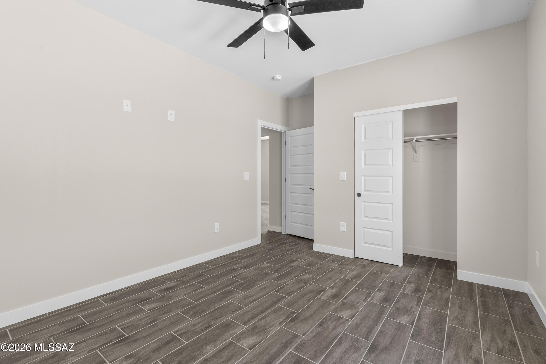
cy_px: 182
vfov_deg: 73.8
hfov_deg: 96.7
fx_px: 243
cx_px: 273
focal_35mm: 16
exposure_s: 1/3
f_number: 8
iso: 400
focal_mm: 16
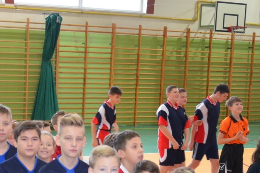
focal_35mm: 88
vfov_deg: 15.3
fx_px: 635
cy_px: 157
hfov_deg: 22.9
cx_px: 69
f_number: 4.2
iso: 1250
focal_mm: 30
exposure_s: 1/60
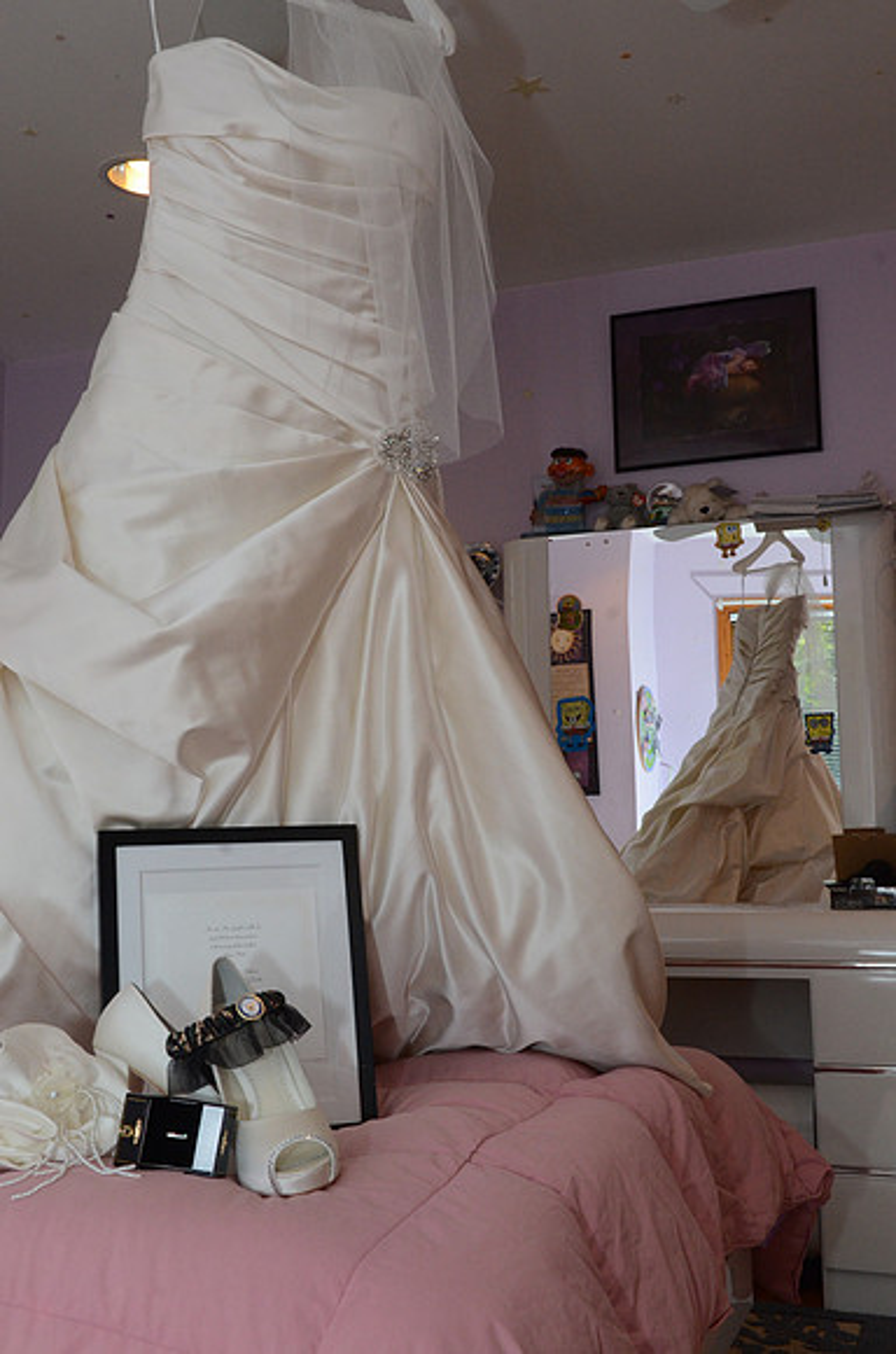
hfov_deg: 34.1
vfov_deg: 49.6
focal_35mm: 39
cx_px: 448
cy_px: 677
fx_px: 1463
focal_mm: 26
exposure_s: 1/100
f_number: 11
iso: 1600
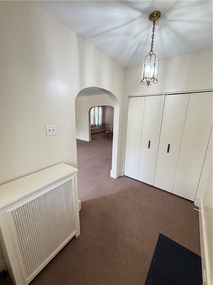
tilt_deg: -13.8
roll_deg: -1.5
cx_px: 106
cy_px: 142
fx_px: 115
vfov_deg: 102.1
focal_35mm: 14
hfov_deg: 85.7
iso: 320
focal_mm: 2.22
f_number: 2.2
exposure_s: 1/60
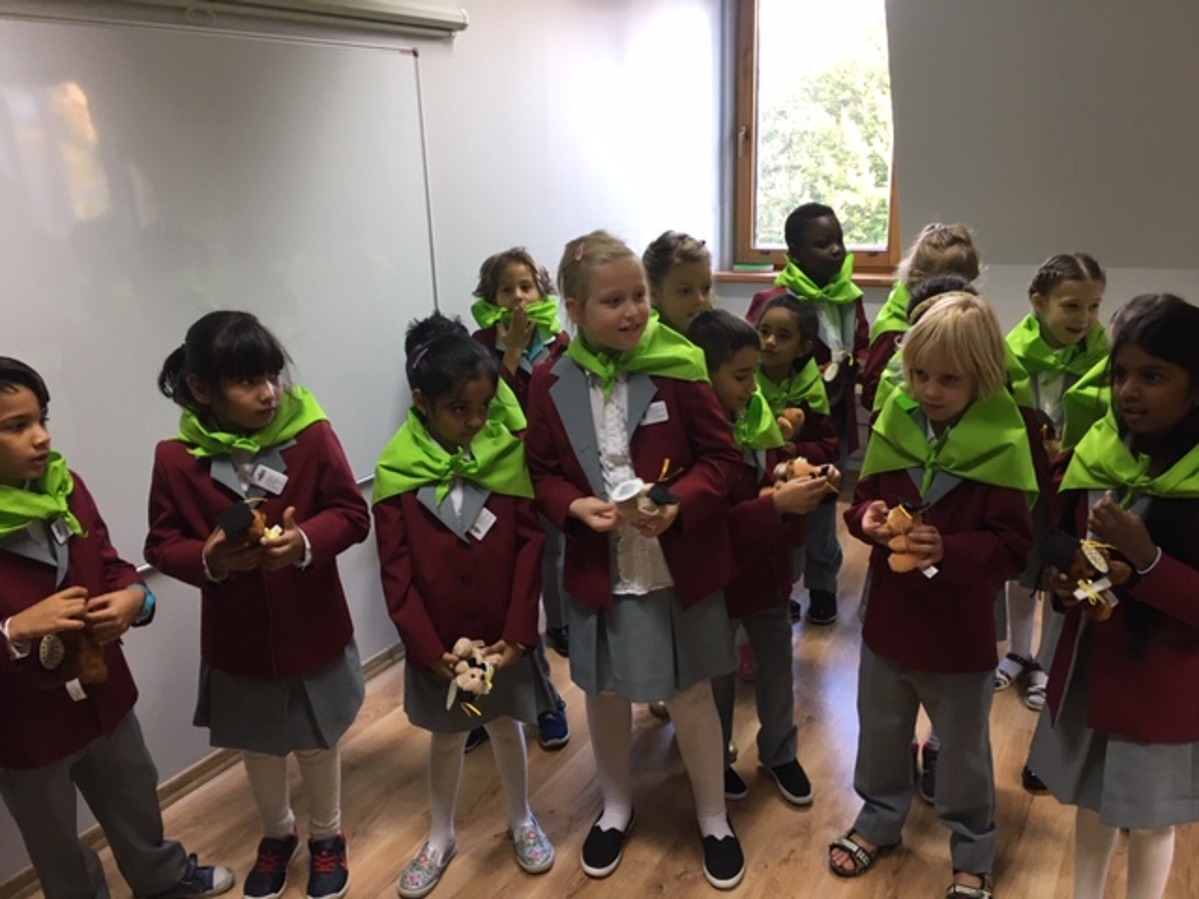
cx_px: 600
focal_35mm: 29
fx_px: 1004
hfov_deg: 61.7
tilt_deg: -16.2
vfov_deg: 48.2
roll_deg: +1.5
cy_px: 450
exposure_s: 1/33
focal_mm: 4.15
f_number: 2.2
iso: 100
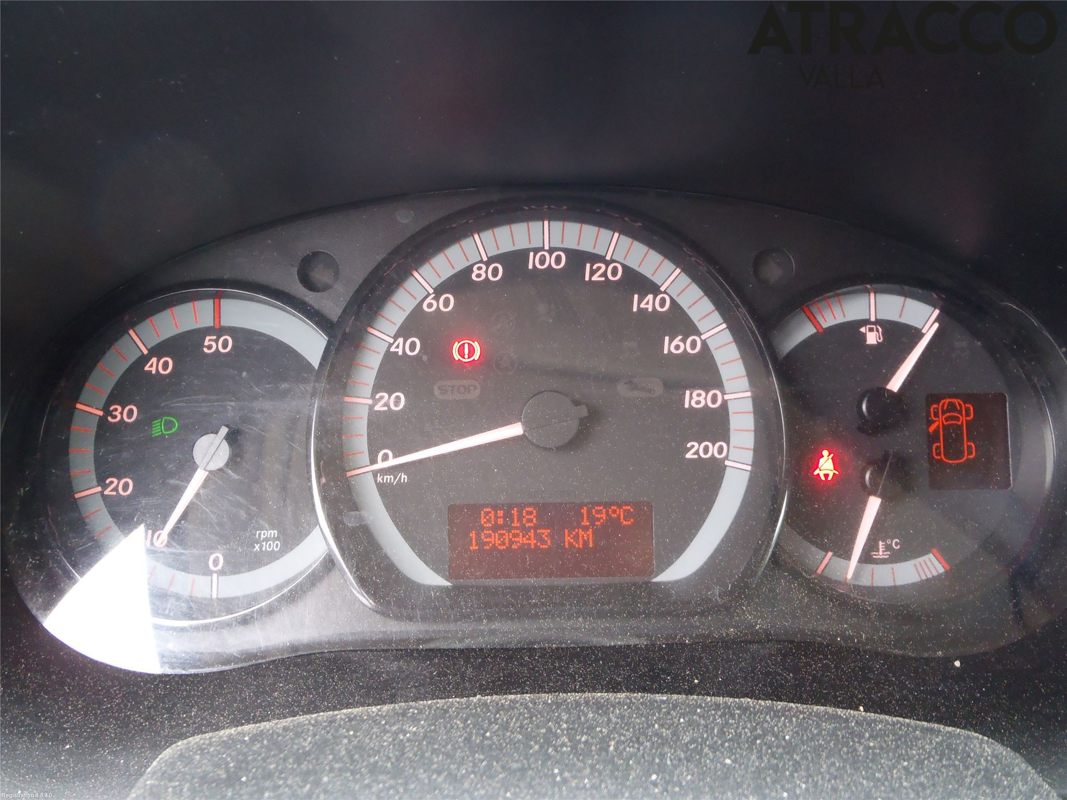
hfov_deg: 63.4
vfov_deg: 49.7
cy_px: 400
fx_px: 863
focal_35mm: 28
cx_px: 534
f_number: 3.5
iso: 200
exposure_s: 1/8
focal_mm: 5
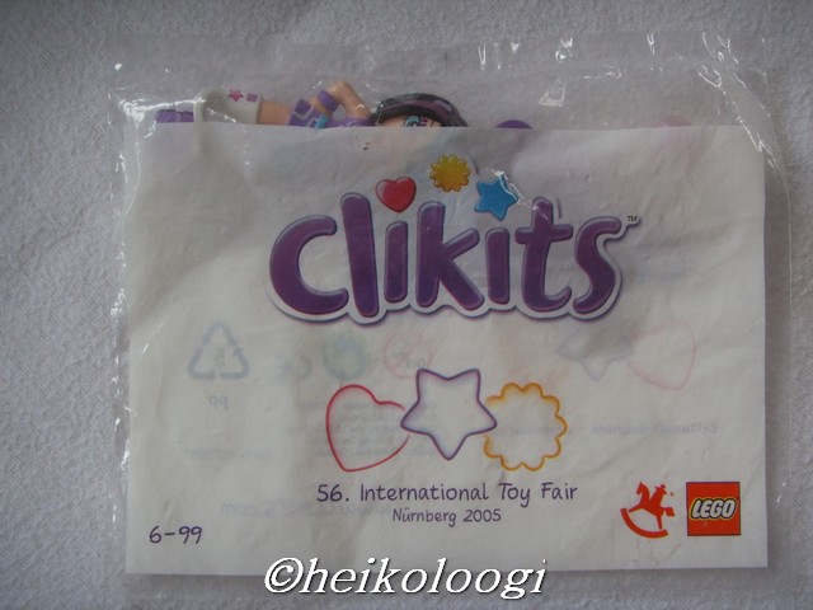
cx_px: 406
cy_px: 305
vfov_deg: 36.8
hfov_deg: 47.9
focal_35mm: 39
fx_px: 916
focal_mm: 6.6
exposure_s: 1/60
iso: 100
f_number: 3.5
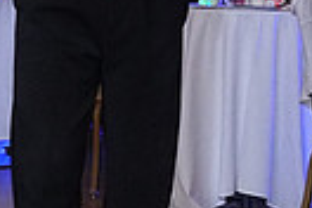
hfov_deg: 6.8
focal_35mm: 304
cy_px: -125
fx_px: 2634
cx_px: 46
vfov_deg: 4.5
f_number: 4
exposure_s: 1/200
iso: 5000
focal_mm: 46
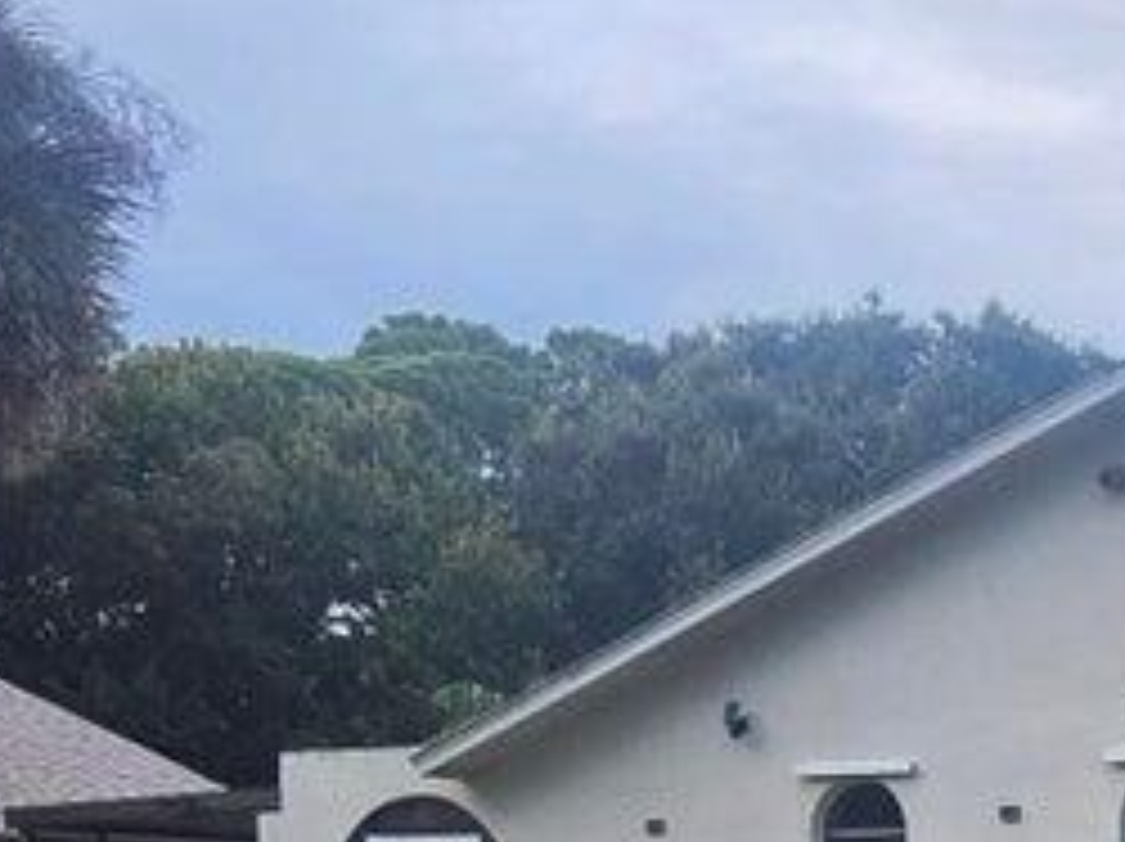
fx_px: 2305
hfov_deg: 23.9
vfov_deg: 19.1
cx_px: 1492
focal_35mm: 71
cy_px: 1112
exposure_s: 1/550
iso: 100
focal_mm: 2.2
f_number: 2.2
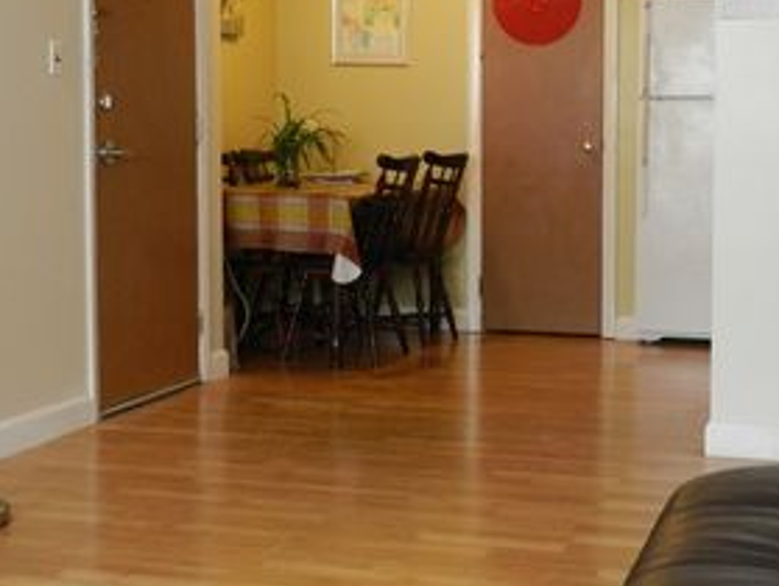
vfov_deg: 21.6
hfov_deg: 28.5
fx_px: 1532
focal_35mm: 68
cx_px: 424
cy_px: 222
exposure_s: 1/20
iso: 400
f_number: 4
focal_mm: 6.7
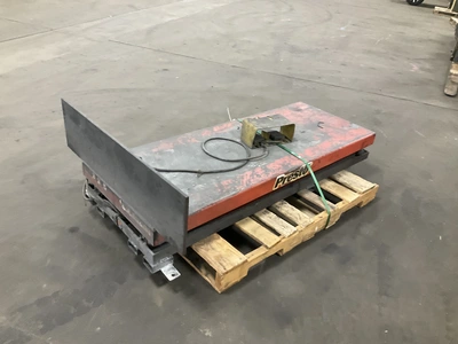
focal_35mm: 29
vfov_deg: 48.2
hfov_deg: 61.7
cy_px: 172
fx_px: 384
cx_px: 229
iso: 250
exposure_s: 1/40
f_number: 1.8
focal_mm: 3
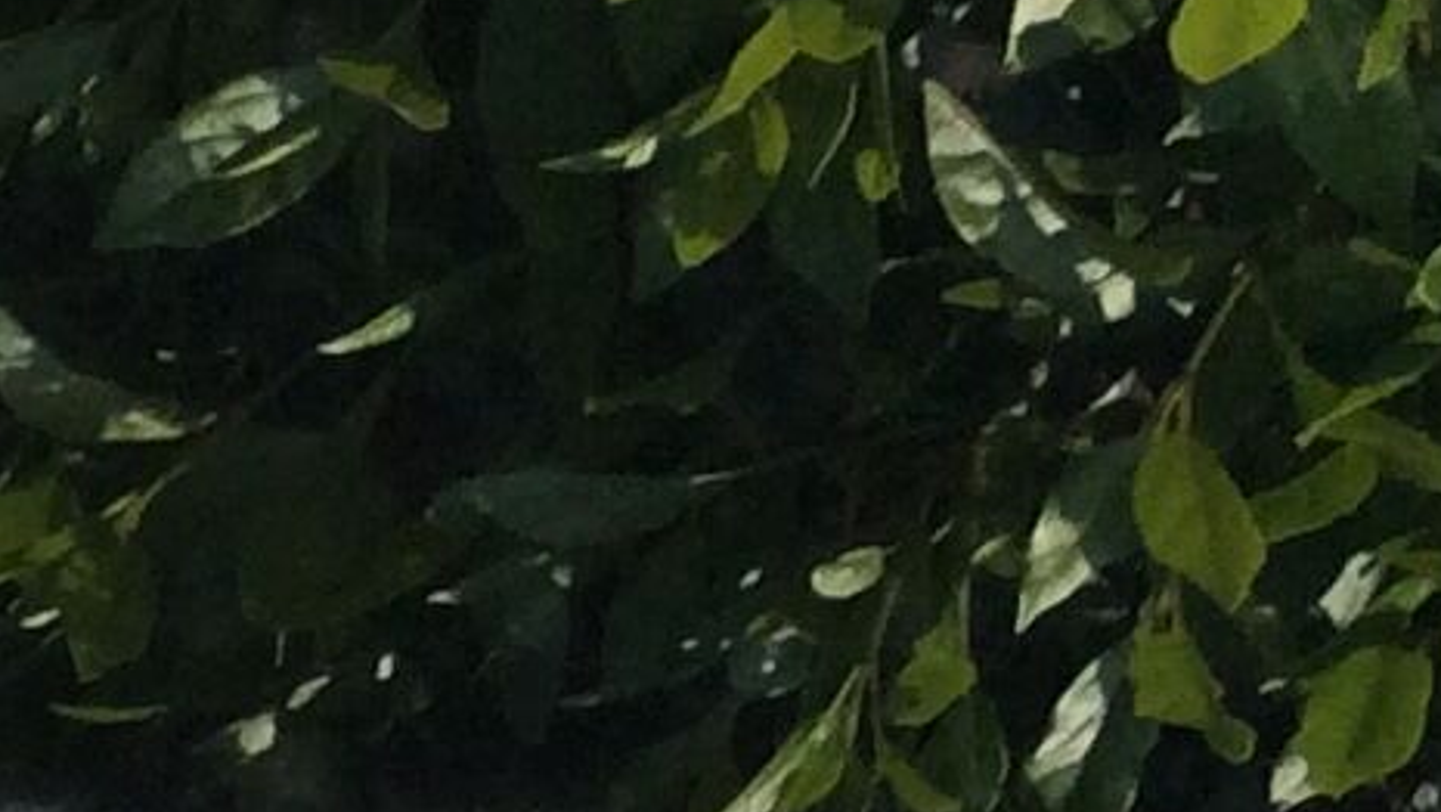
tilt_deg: -38.1
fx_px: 7416
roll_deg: -2.9
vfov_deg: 5.7
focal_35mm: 194
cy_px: 2802
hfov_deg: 10.2
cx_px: -1543
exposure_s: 1/794
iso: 32
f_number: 2.4
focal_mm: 3.3
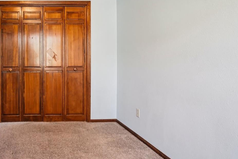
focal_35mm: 26
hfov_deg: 61.6
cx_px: 37
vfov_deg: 49.1
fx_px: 172
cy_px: 60
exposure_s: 1/8
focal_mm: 10
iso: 400
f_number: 8
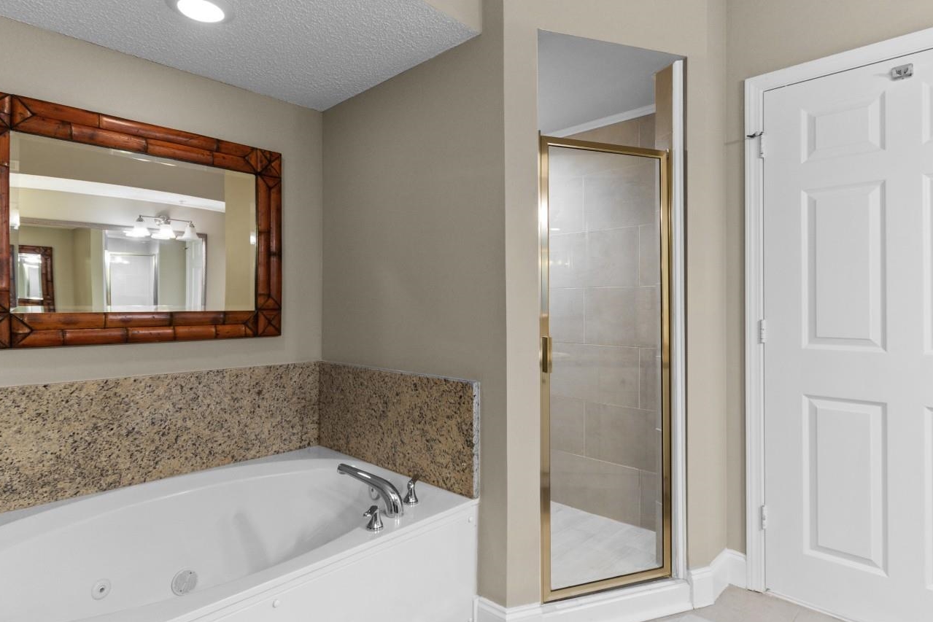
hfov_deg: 86.9
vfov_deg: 64.6
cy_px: 300
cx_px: 454
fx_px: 492
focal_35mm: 19
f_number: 4.5
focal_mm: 10
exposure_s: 1/5
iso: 100
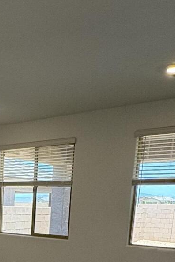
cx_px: -7
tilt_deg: -7.7
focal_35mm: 52
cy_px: 291
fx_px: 379
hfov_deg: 24.6
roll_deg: -1.9
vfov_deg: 33.2
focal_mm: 2.22
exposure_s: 1/136
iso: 125
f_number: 2.2
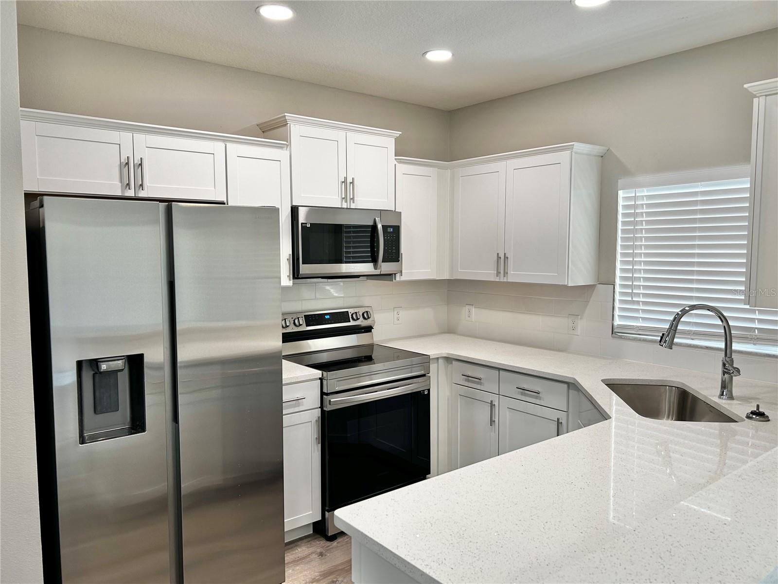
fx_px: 584
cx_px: 389
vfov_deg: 53.1
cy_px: 292
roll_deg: +0.7
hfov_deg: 67.3
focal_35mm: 26
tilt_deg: -6.0
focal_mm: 5.7
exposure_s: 1/120
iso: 50
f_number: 1.5
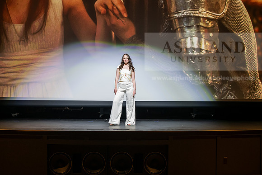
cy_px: 88
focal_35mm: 70
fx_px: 510
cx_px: 131
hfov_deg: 28.8
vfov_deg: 19.5
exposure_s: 1/160
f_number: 3.2
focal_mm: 70
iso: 2000
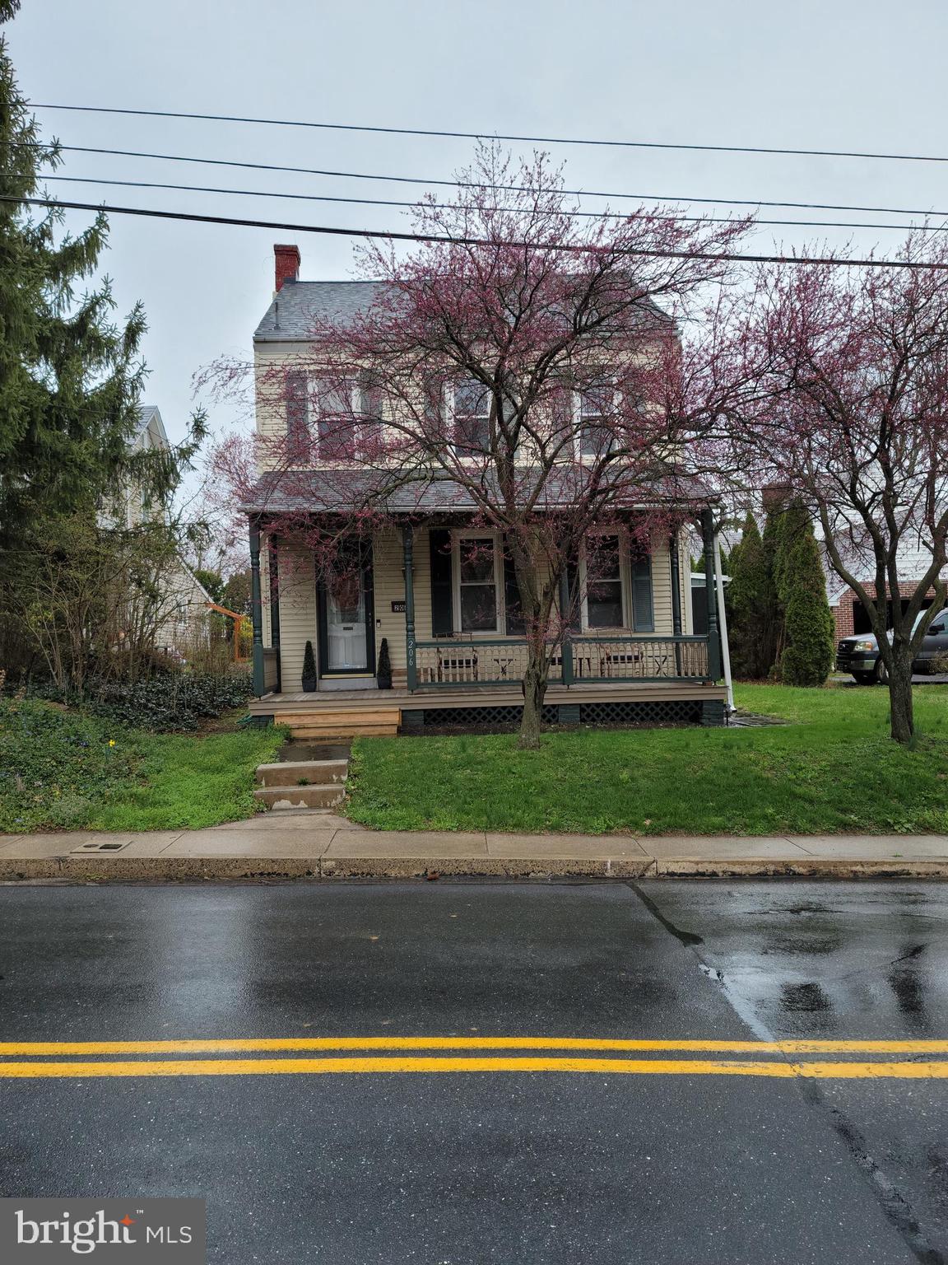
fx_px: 913
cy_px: 632
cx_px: 474
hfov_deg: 54.9
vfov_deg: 69.4
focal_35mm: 25
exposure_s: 1/319
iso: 20
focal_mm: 7
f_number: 1.8
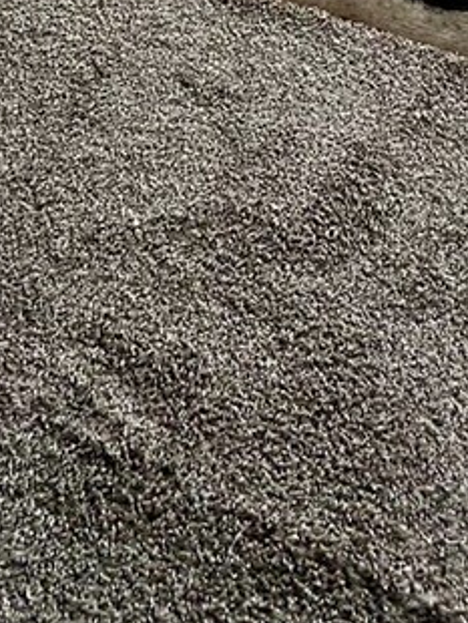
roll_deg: -0.1
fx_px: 1170
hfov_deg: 22.6
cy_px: -641
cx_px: 223
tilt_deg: -14.1
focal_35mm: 65
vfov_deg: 18.5
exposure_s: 1/135
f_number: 2.2
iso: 40
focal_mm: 2.22
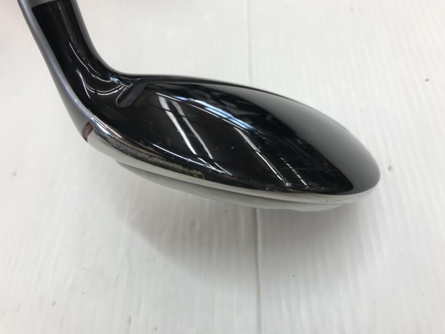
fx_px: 360
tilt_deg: -56.2
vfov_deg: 49.7
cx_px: 222
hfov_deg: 63.4
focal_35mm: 28
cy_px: 167
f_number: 1.8
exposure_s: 1/101
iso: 20
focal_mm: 3.99
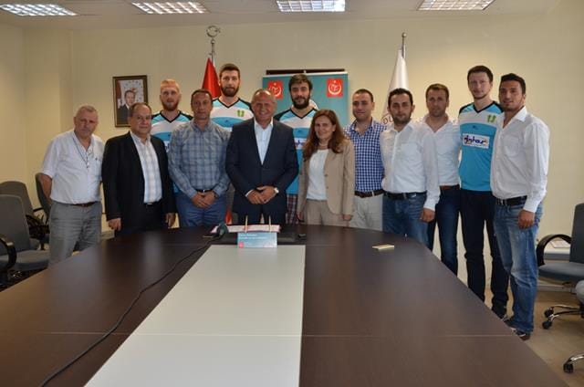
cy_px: 194
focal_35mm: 42
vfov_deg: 31.8
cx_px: 292
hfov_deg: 46.5
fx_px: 680
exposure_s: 1/60
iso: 500
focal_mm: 28
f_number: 6.3
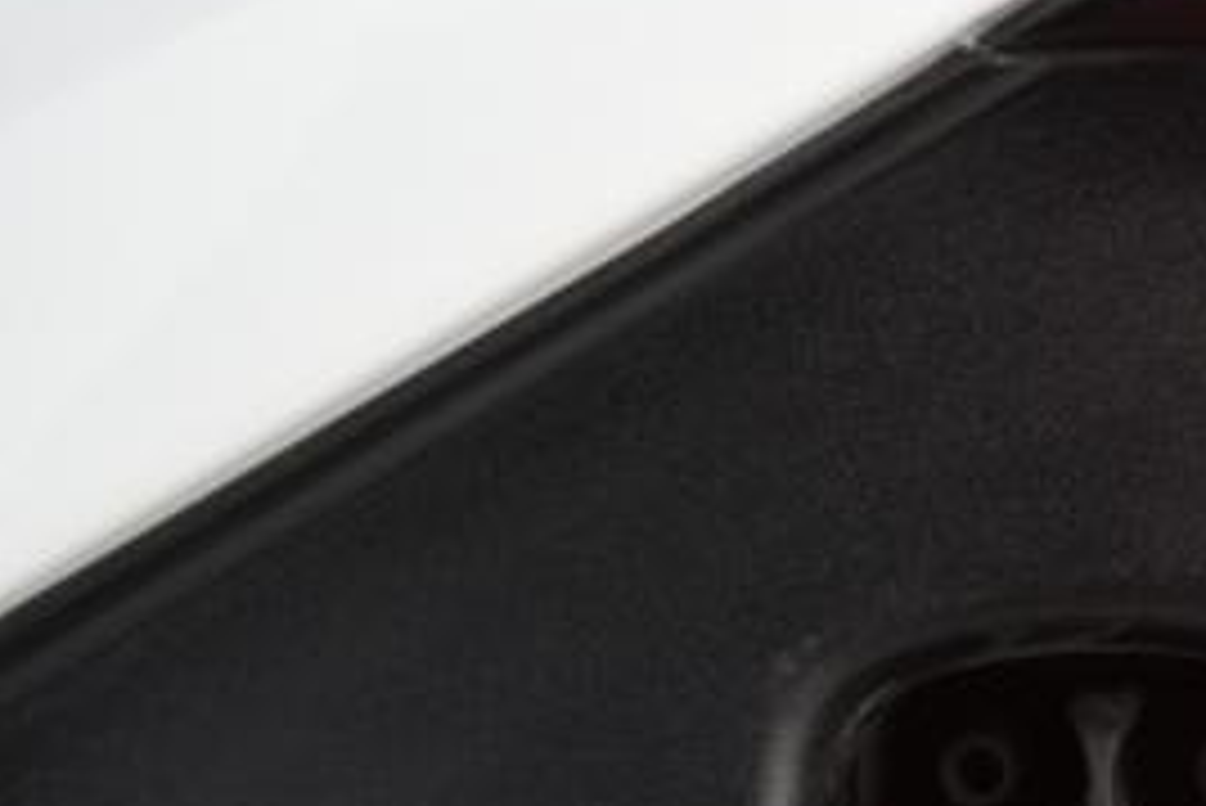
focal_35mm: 62
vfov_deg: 21.1
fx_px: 2078
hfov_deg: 30.7
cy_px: 824
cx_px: 1112
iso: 2500
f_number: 2.8
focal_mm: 26
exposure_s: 1/60
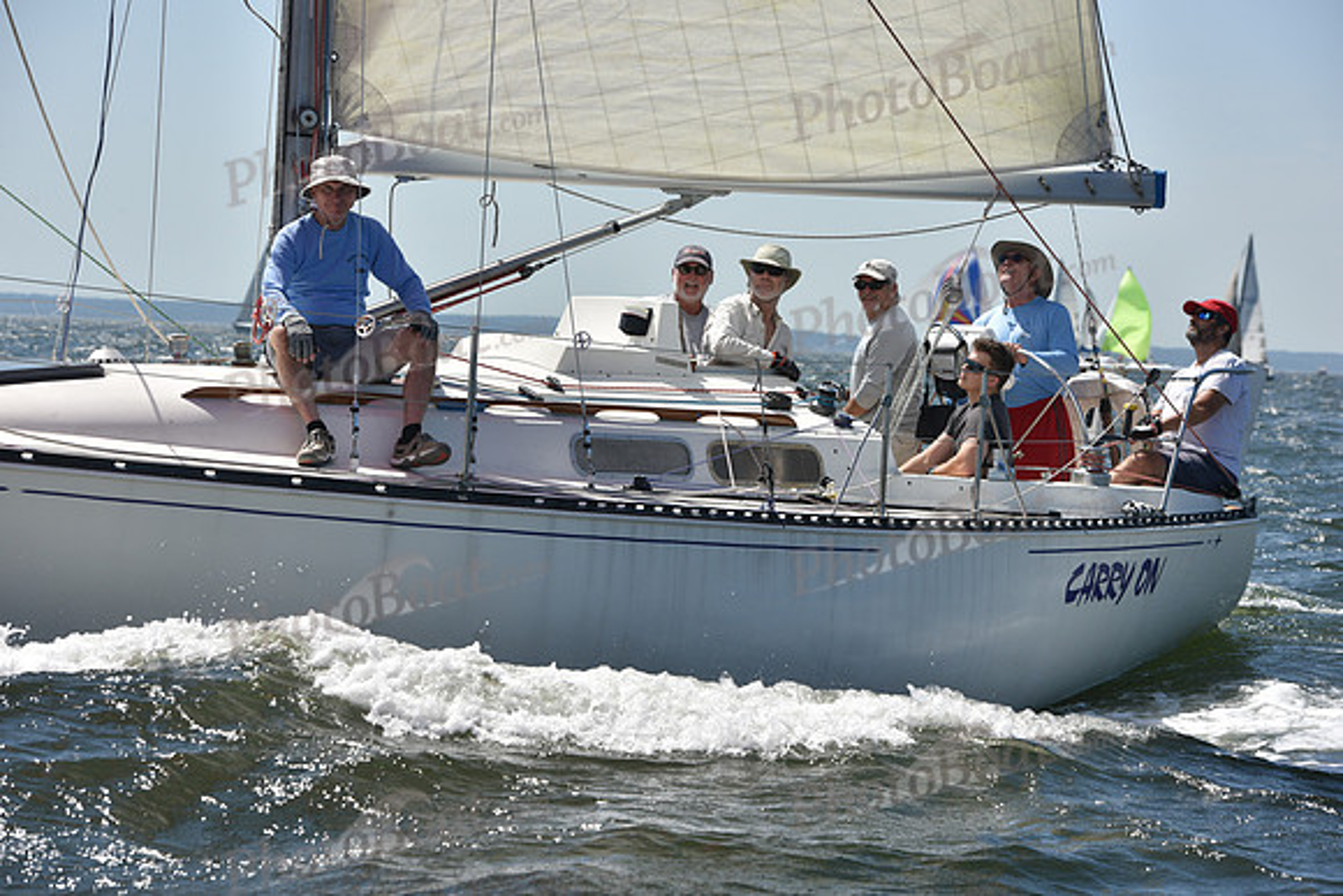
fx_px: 4552
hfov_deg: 16.8
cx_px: 672
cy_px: 448
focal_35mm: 122
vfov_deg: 11.2
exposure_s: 1/1250
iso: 250
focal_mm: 122
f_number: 8
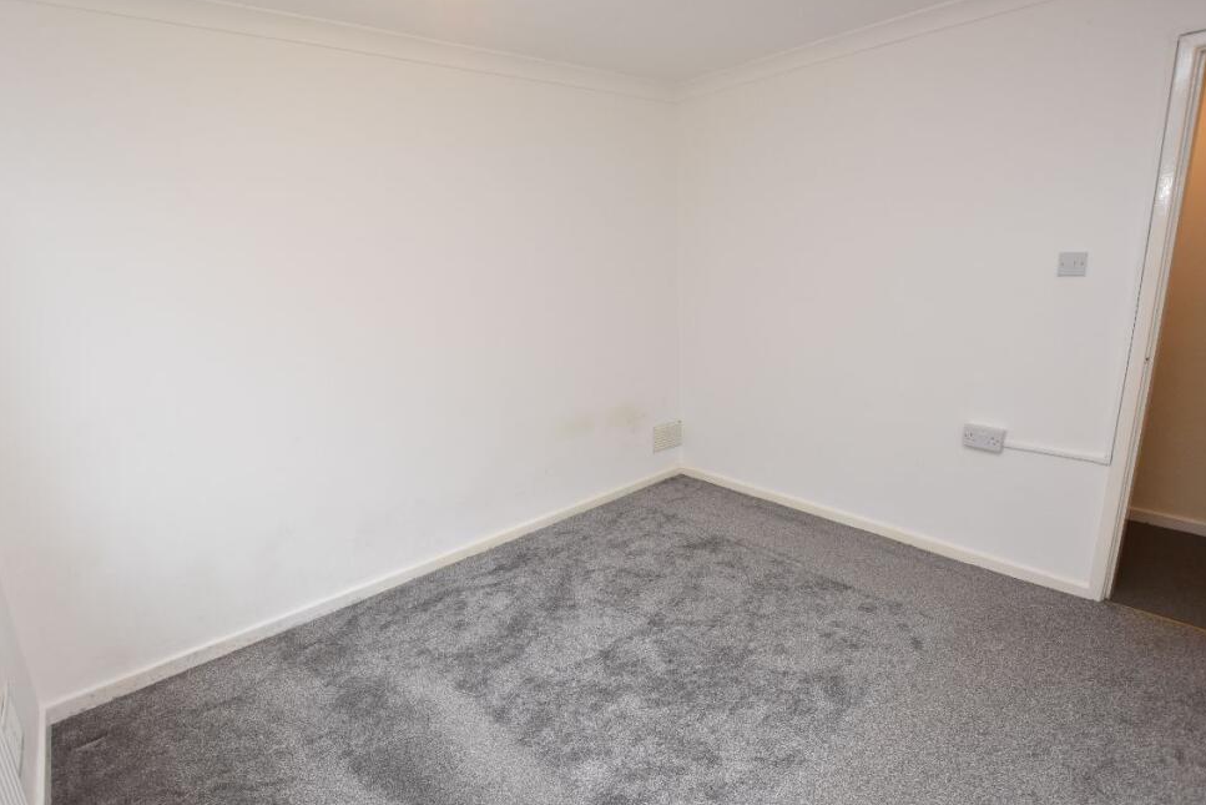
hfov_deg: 89.1
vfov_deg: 66.6
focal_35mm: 18
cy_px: 414
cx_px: 575
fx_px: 612
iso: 800
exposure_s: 1/160
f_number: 4.5
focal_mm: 11.5
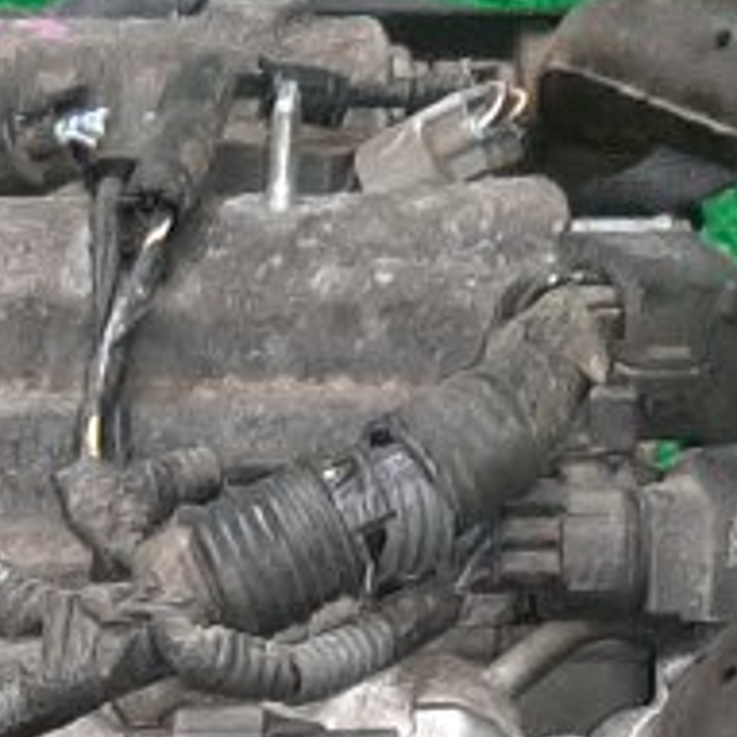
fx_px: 4167
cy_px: 1389
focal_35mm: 173
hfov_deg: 9.9
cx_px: -266
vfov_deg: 9.5
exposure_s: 1/50
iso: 190
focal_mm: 3.93
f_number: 1.7
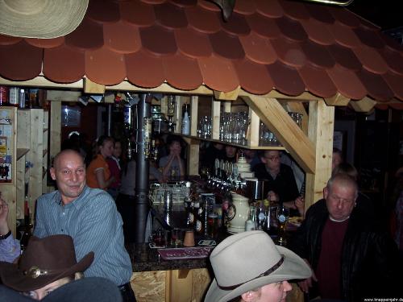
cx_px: 202
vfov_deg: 36.8
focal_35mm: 39
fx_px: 454
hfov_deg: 47.9
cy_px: 151
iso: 100
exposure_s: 1/60
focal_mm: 8
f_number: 2.8
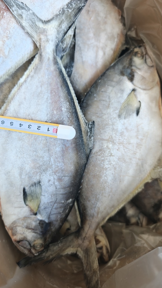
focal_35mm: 26
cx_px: 79
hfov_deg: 44.4
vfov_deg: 71.9
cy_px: 140
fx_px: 199
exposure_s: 1/100
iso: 640
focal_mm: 8.67
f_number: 1.8
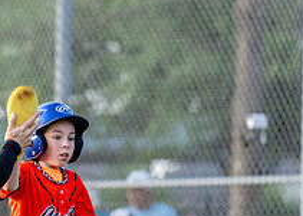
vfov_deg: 2.6
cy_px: 220
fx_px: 4734
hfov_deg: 3.7
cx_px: -17
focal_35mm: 551
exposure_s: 1/2000
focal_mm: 150
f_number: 2.8
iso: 500
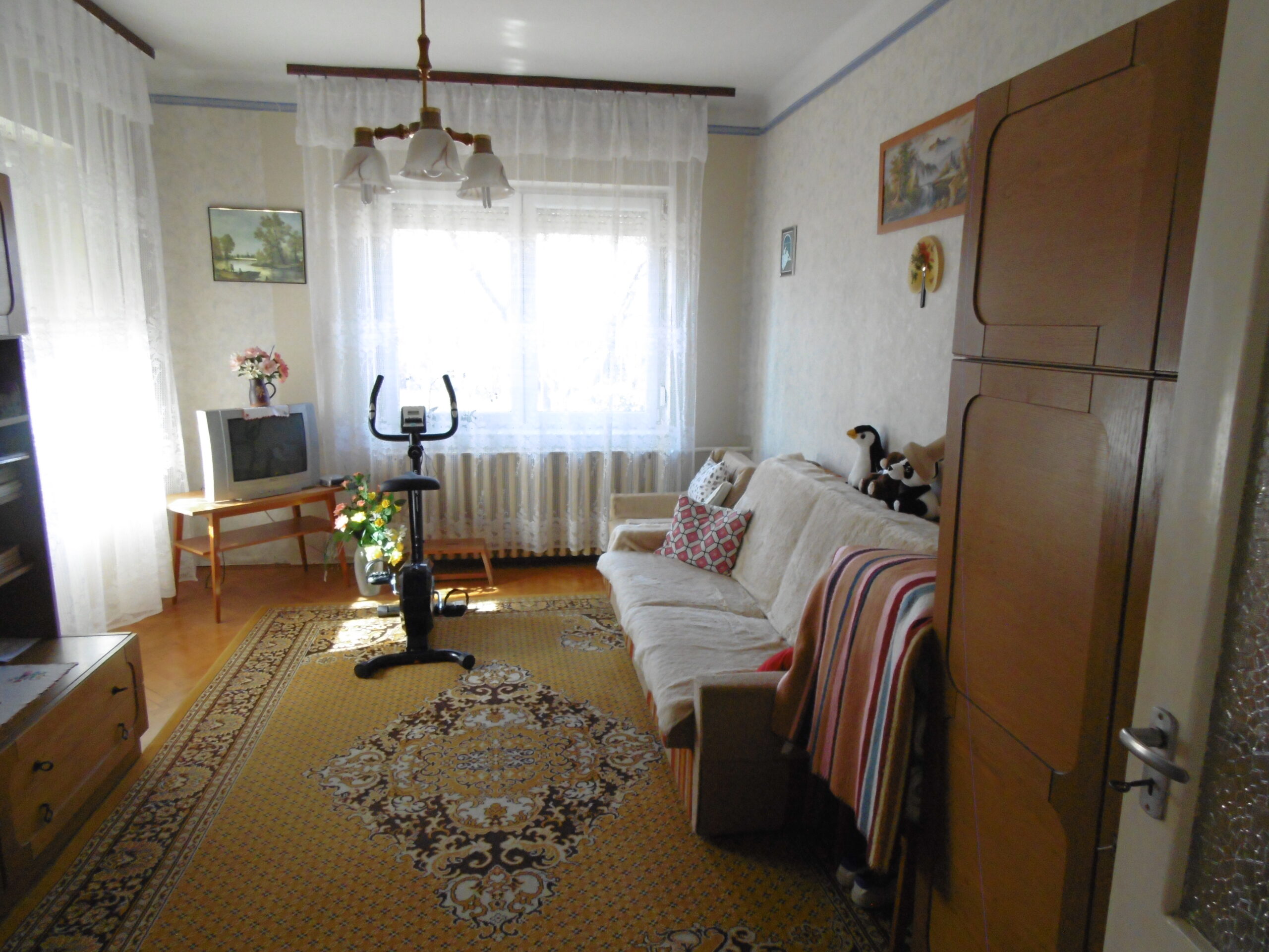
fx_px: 807
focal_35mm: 22
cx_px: 634
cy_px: 476
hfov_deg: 76.4
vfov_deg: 61.1
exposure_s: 1/100
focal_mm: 4
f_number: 3
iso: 320
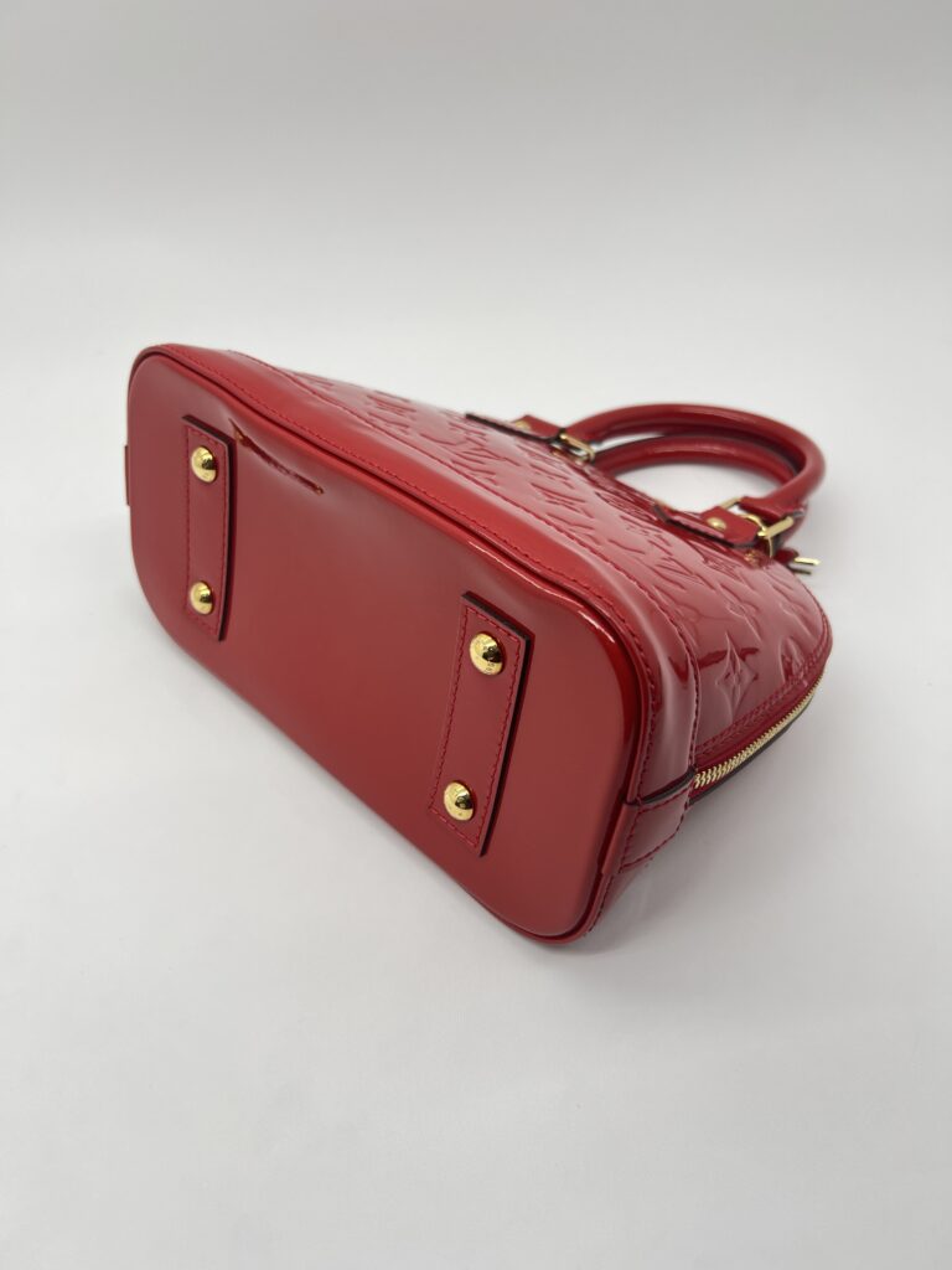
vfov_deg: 67.3
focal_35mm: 26
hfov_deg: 53.1
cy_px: 635
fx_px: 953
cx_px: 476
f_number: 1.5
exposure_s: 1/108
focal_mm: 5.7
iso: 32
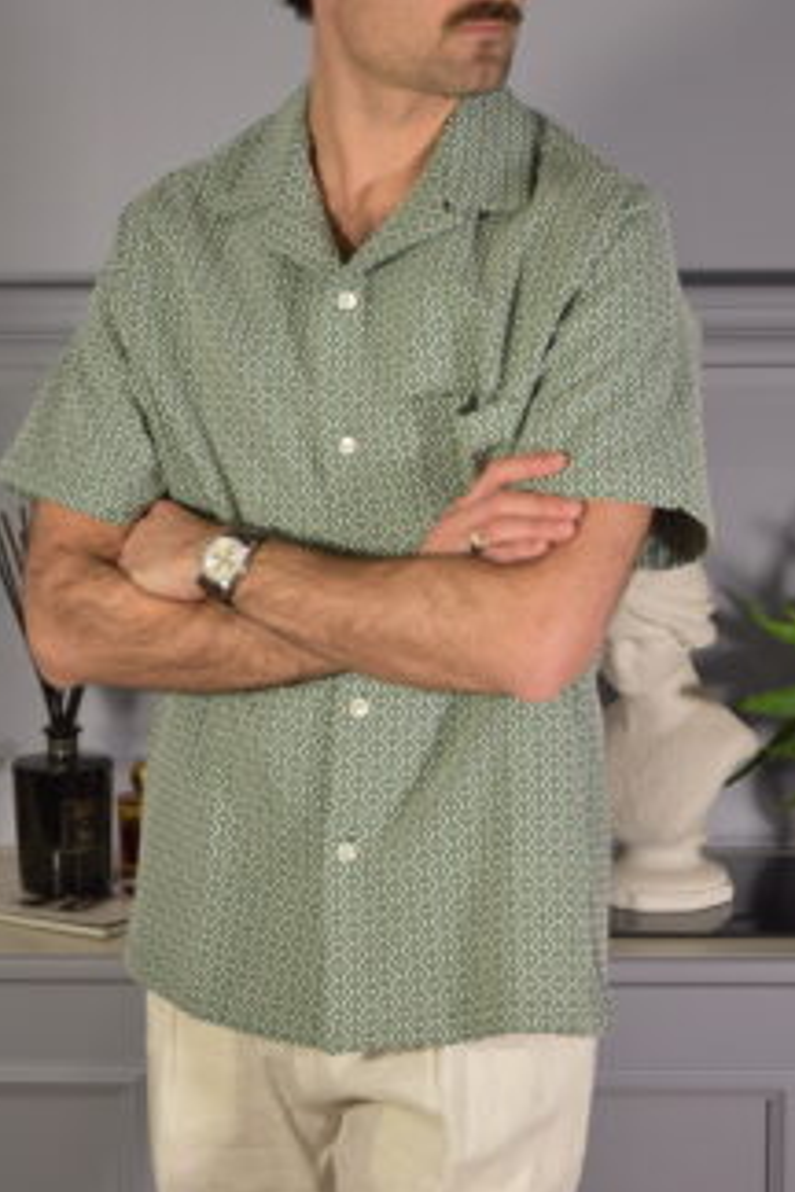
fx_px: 3312
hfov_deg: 13.7
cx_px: 346
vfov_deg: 20.4
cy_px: 471
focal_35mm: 100
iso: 400
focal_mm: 48
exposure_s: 1/30
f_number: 4.8
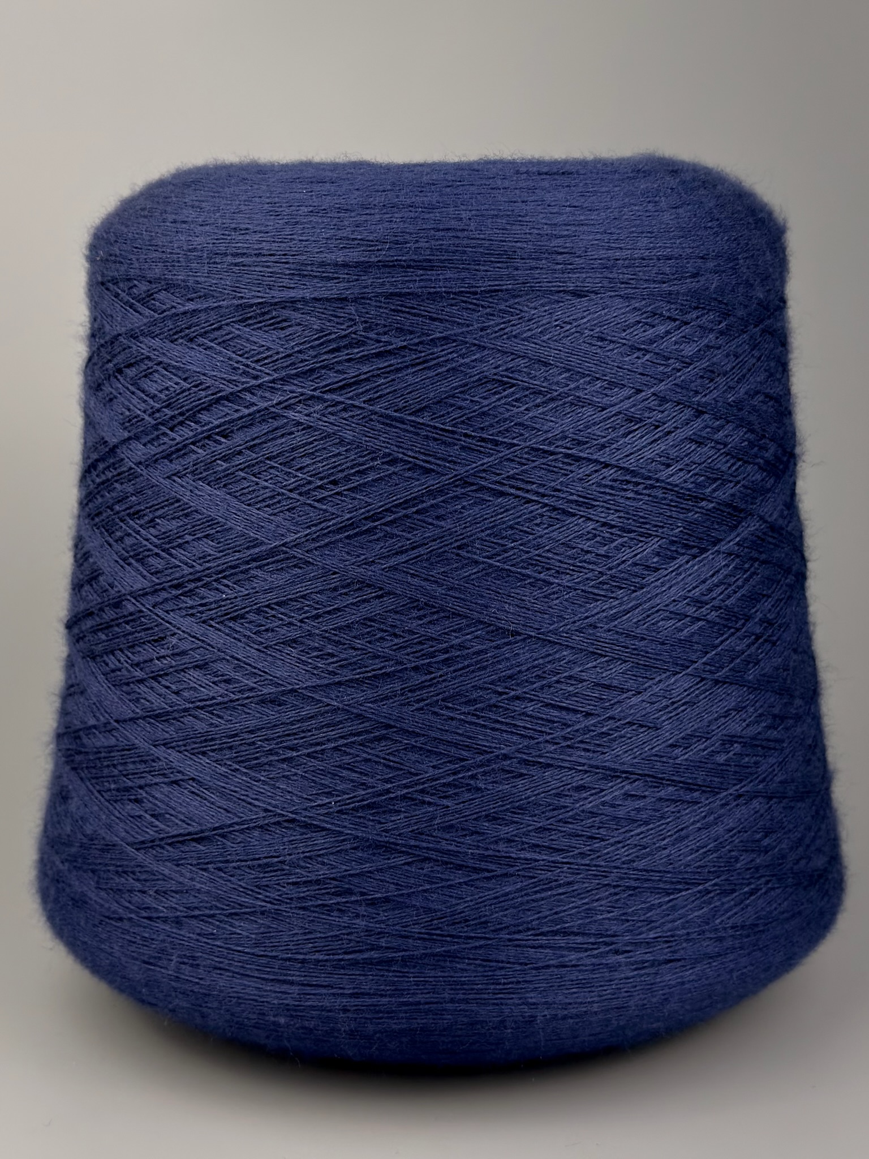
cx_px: 434
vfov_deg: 71.6
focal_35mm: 24
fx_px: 803
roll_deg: -1.5
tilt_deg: -10.3
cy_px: 580
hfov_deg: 56.8
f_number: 1.78
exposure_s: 1/526
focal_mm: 6.76
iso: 64
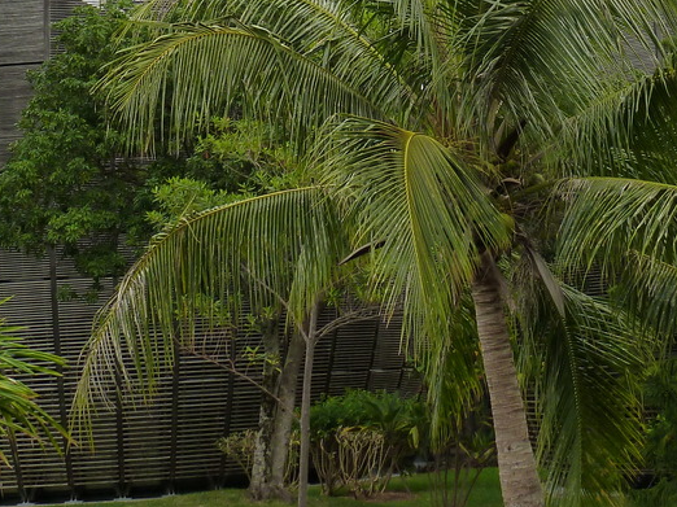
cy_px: -67
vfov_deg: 15.6
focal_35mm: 92
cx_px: 427
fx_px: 1798
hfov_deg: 21.3
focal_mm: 6.5
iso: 125
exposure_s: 1/100
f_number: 4
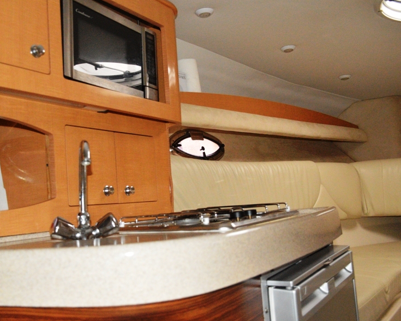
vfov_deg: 39.2
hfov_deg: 47.6
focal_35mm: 38
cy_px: 159
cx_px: 159
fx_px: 451
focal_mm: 22
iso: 3600
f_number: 3.5
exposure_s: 1/125
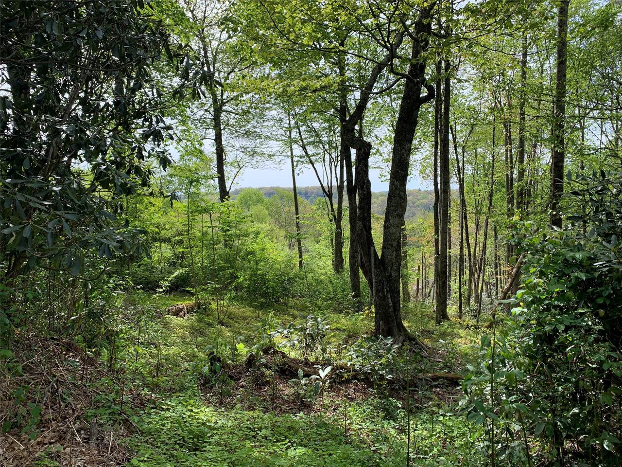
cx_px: 311
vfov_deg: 53.1
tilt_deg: -4.2
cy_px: 234
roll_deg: +0.5
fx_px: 467
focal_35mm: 26
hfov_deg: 67.3
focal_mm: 4.25
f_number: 1.8
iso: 25
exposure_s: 1/706
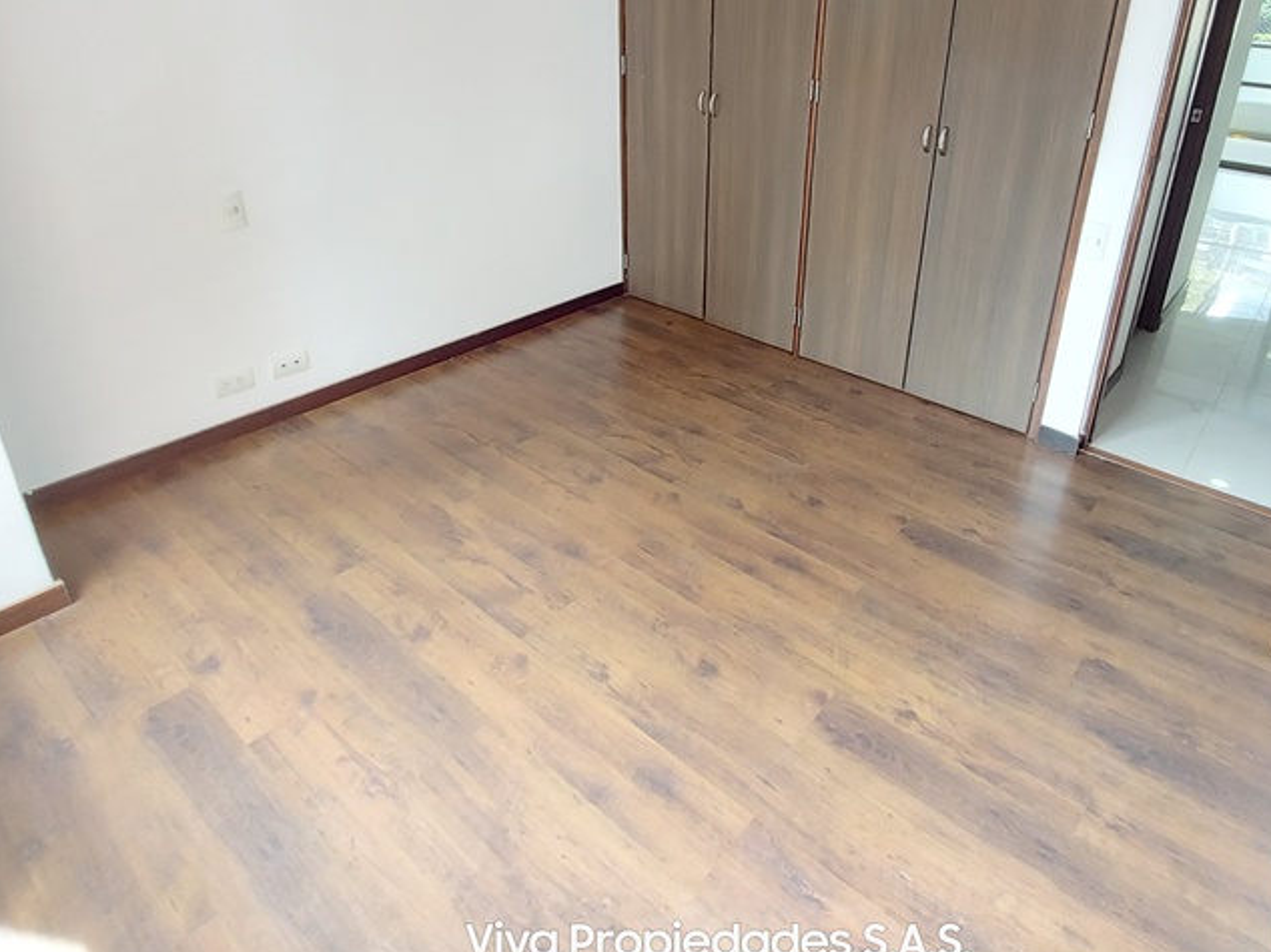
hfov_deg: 78.6
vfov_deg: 61.6
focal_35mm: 21
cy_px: 303
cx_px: 718
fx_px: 771
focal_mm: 1.74
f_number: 2.2
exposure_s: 1/60
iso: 320
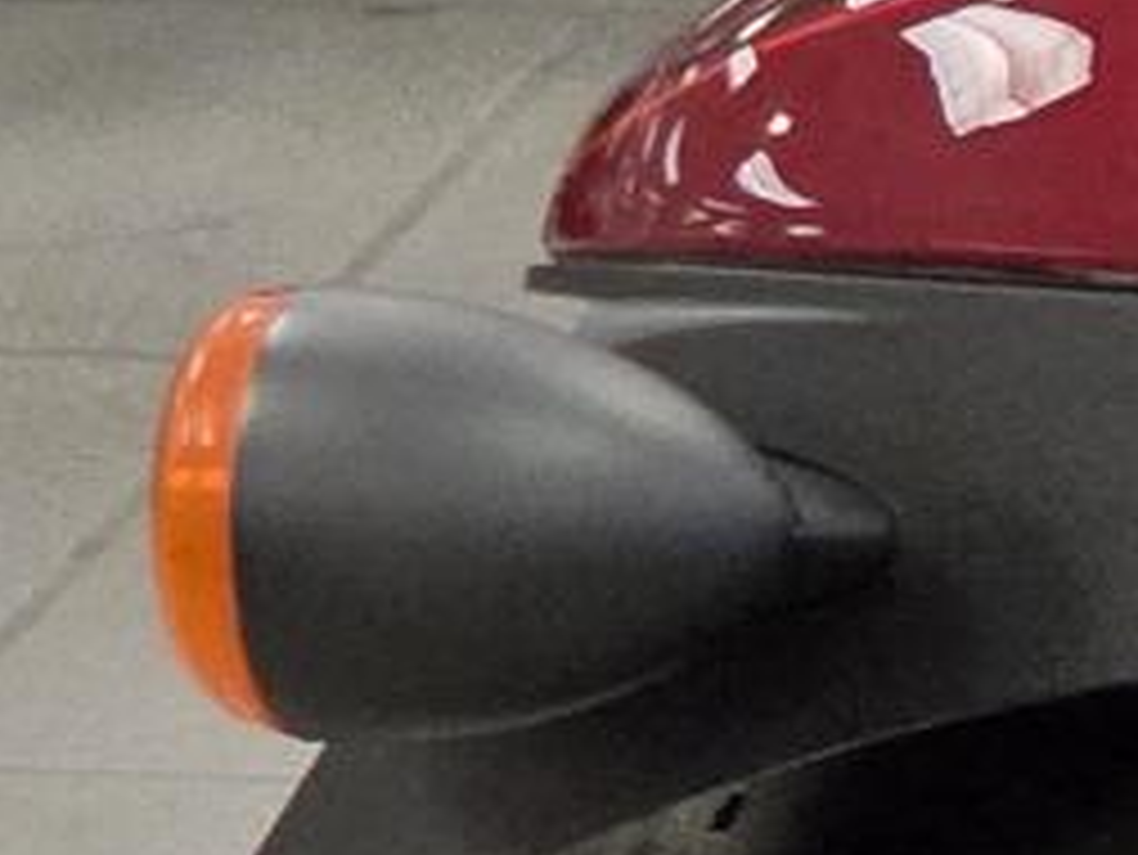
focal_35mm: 546
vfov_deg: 2.7
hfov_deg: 3.5
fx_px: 17958
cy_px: 1912
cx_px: 3882
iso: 320
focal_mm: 7
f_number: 2.4
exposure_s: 1/120
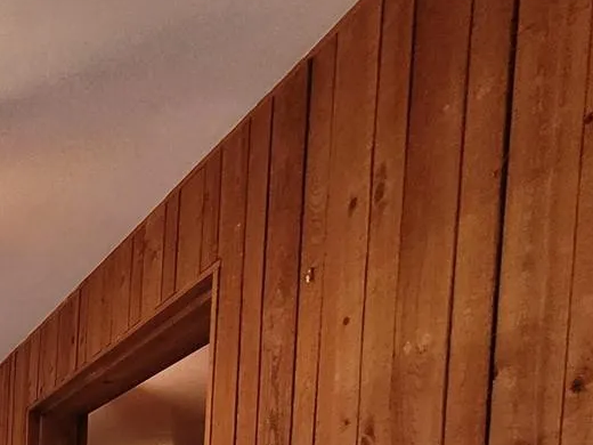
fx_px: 685
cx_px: -182
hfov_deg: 33.6
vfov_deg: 27.0
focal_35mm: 40
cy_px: 645
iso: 400
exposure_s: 1/60
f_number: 2.2
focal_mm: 1.74
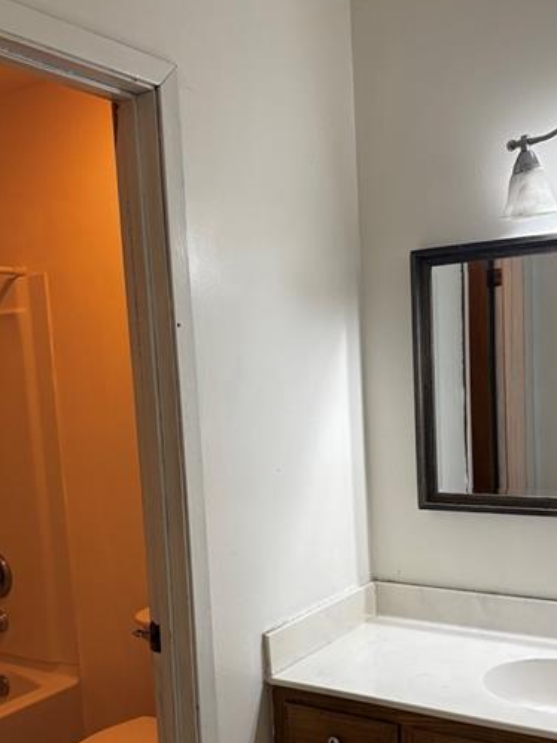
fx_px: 859
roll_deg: +3.3
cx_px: 284
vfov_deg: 46.2
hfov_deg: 35.9
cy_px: 487
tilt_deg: -7.1
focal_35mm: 40
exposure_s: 1/60
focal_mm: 5.96
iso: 125
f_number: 1.6
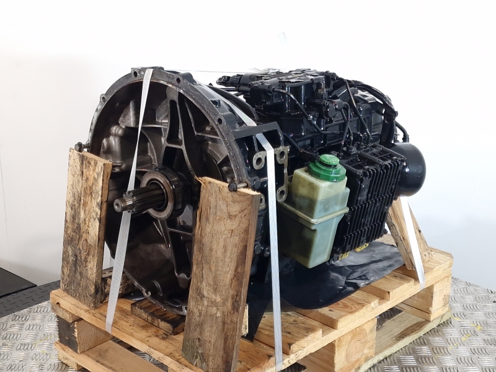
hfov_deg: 73.9
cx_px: 248
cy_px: 186
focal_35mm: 23
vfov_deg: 58.9
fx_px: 330
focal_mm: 6.4
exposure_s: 1/50
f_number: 1.8
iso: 80
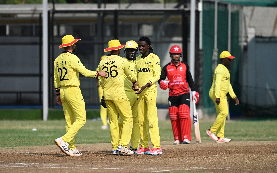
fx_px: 4620
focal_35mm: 612
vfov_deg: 2.1
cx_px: 138
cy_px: 87
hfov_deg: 3.4
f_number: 6.3
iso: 640
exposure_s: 1/2500
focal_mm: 600
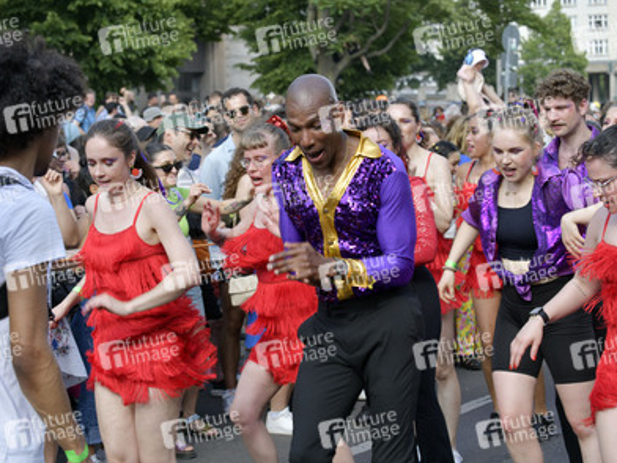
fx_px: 1479
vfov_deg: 17.8
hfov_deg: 23.6
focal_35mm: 83
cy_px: 233
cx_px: 317
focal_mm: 75
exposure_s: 1/200
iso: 160
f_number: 6.3
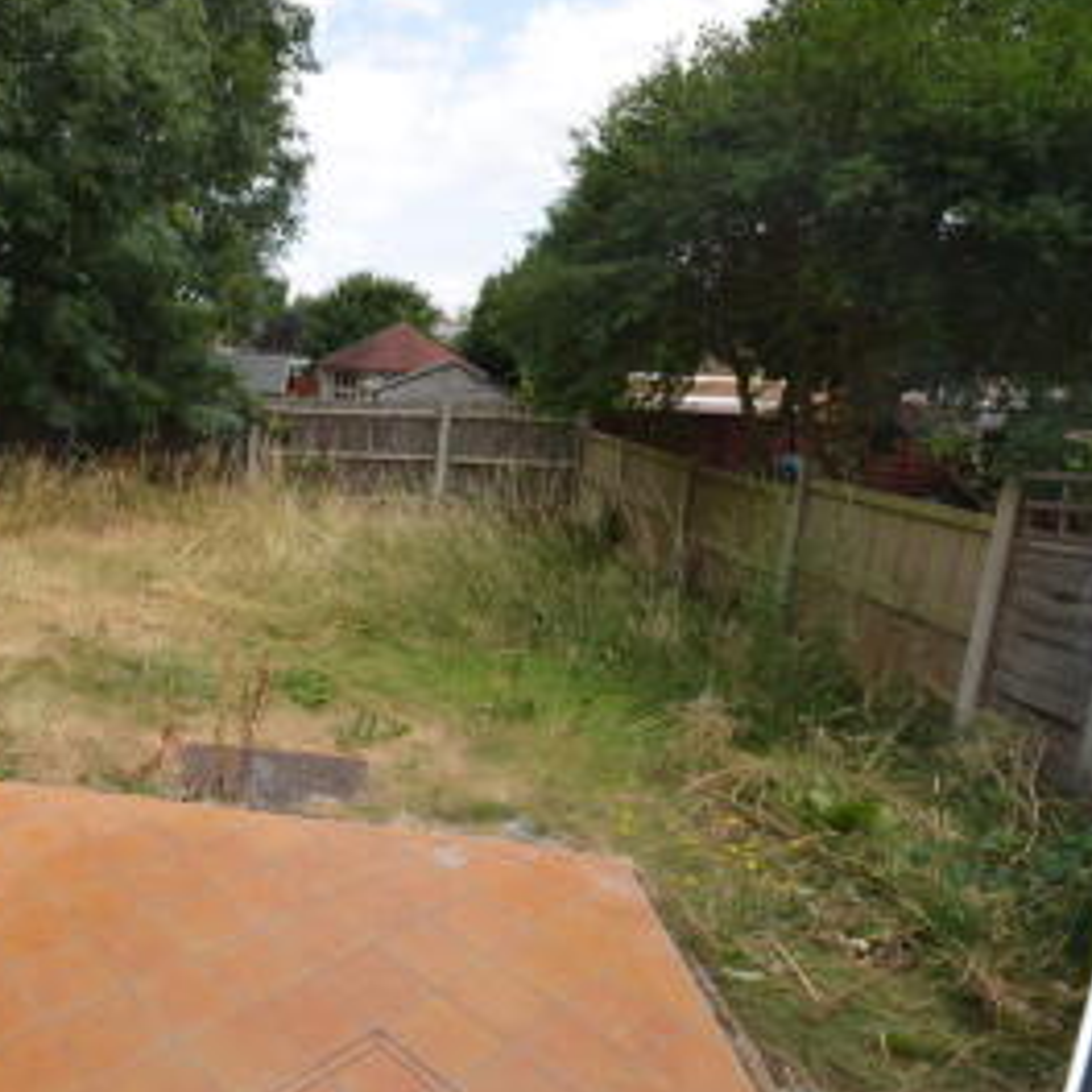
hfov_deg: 60.9
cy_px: 465
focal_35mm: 23
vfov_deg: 66.9
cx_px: 194
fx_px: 821
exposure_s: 1/200
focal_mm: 10
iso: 100
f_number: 8
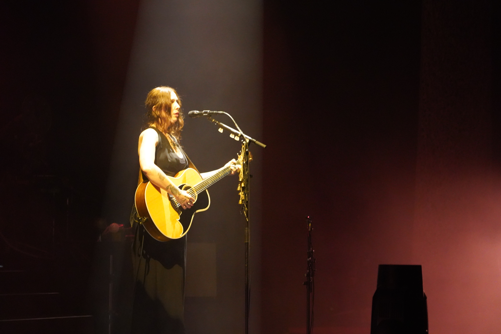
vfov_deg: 13.0
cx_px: 250
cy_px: 167
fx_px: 1461
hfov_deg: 19.5
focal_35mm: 105
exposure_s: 1/60
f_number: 4
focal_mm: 105
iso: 12800
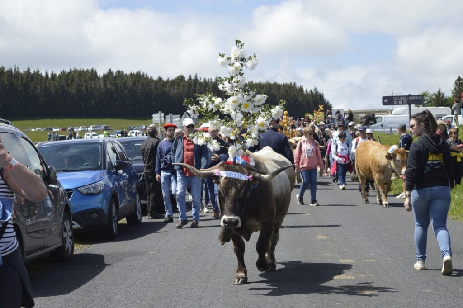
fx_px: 1060
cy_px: 154
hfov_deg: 24.6
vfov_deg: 16.5
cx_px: 232
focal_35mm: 82
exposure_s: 1/250
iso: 100
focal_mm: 55
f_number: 8
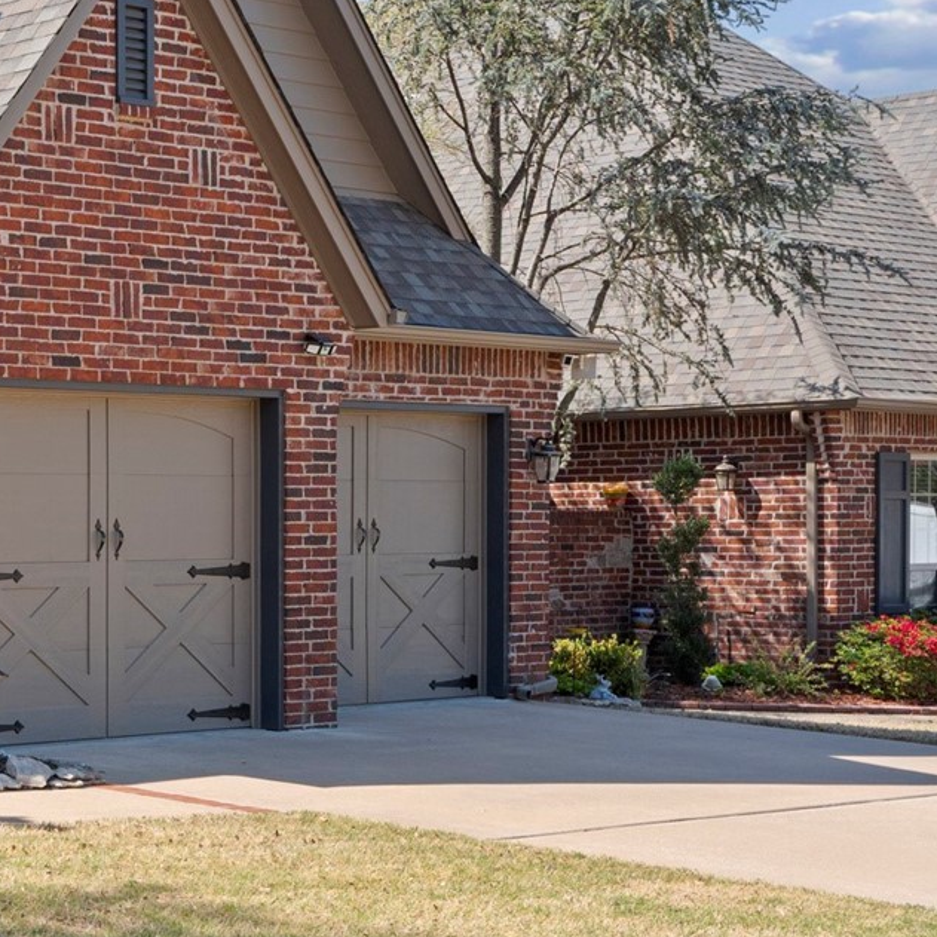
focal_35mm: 74
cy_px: 547
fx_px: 2275
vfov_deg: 23.3
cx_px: -545
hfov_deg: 19.6
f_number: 8
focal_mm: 27.1
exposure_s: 1/250
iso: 200
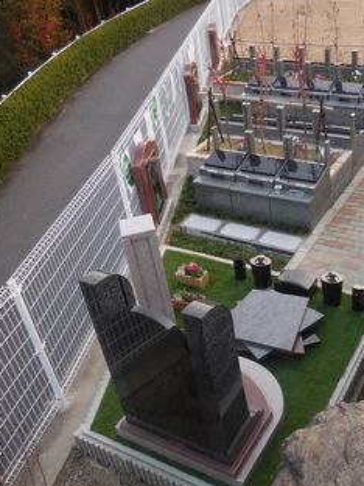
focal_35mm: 38
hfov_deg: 36.8
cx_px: 272
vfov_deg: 49.0
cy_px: 246
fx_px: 533
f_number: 3.5
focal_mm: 5
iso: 125
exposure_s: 1/100
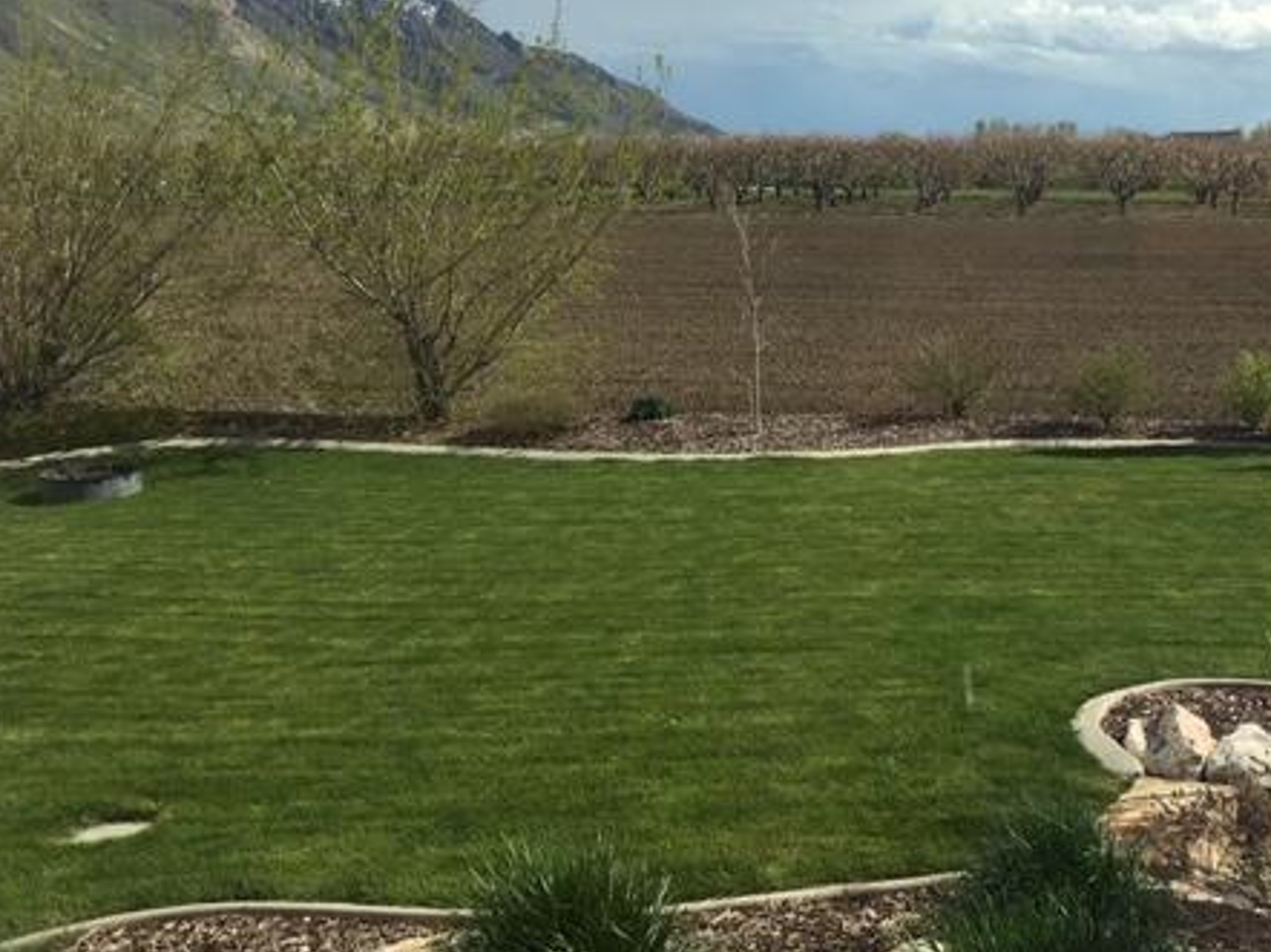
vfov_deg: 34.1
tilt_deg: -8.1
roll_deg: +1.7
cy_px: 342
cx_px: 894
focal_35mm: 42
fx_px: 1541
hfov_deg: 43.9
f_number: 2.2
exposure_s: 1/1570
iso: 25
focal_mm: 4.15
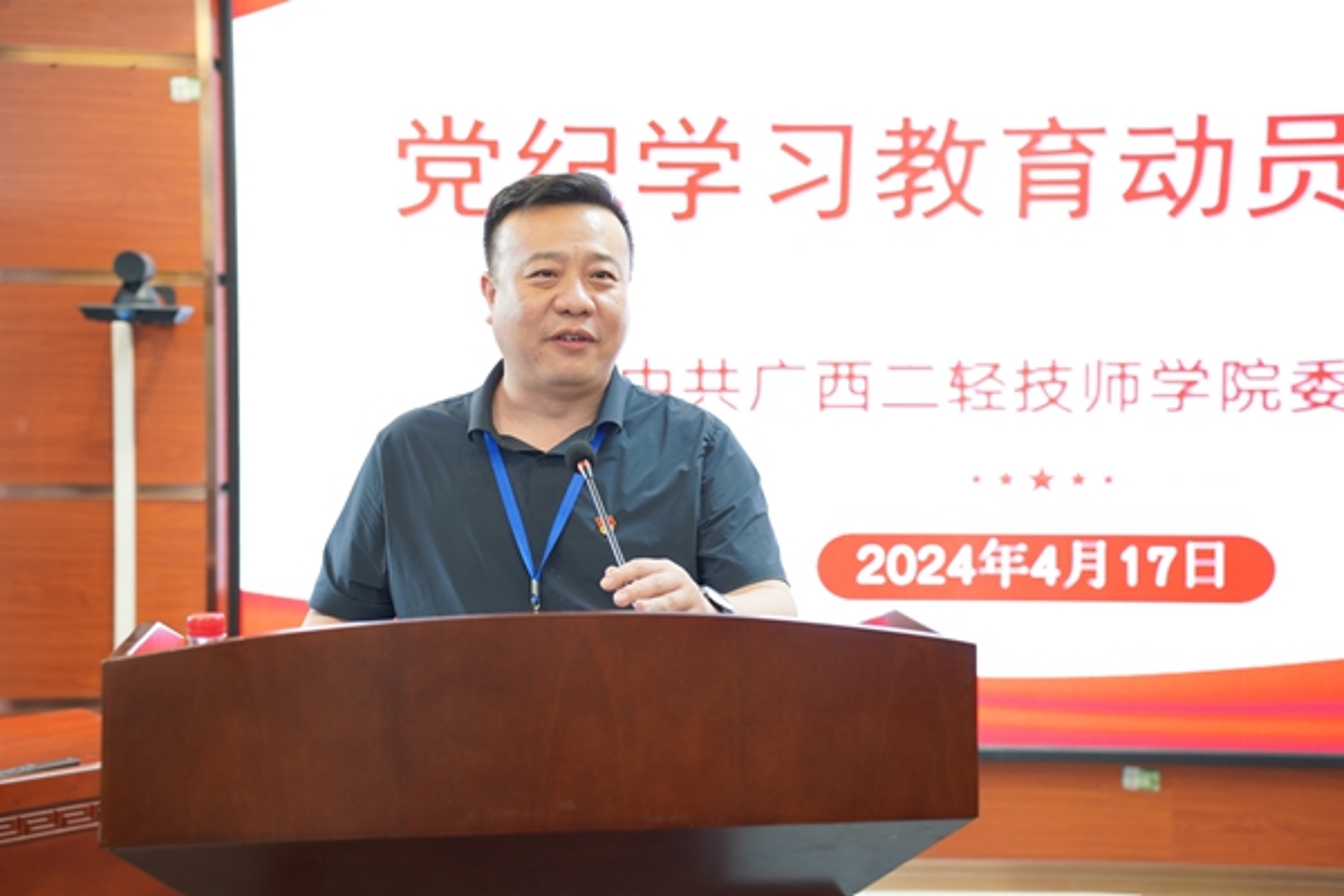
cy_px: 448
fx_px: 2128
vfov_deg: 23.8
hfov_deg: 35.1
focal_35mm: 57
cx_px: 672
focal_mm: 57
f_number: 3.2
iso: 1250
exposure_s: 1/80
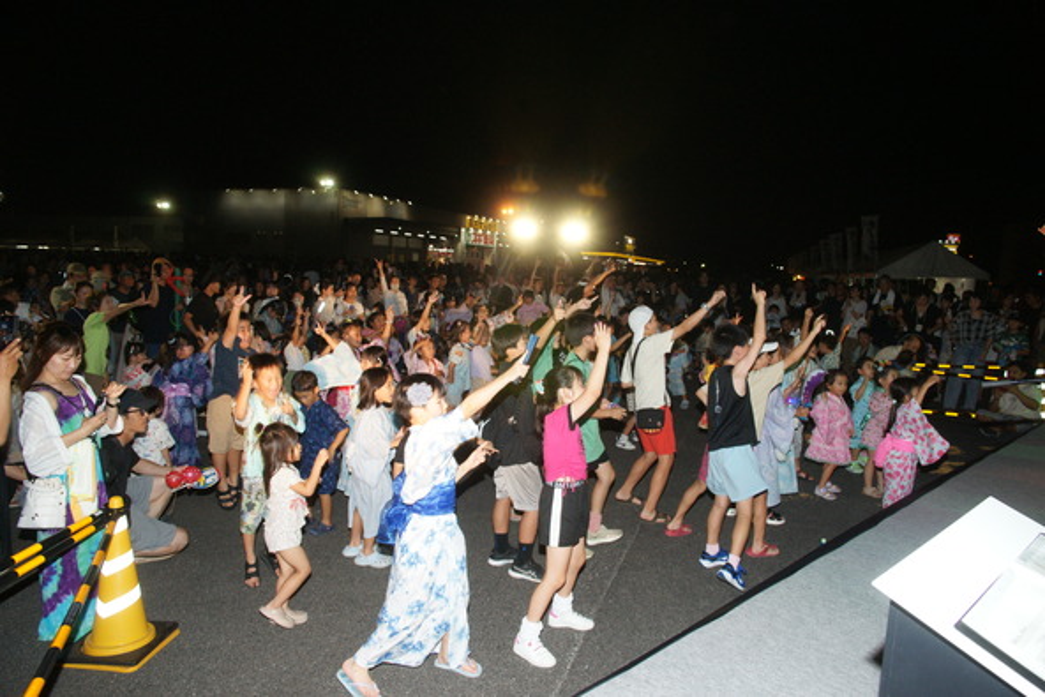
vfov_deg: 53.2
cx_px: 522
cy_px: 348
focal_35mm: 24
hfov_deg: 73.7
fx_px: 697
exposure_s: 1/60
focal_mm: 24
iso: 800
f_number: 8
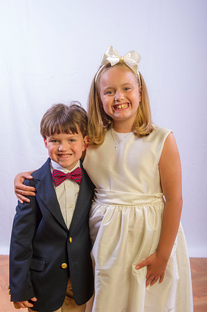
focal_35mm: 52
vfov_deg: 38.2
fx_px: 450
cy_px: 156
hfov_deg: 25.9
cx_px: 104
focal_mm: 52
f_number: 8
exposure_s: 1/200
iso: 100
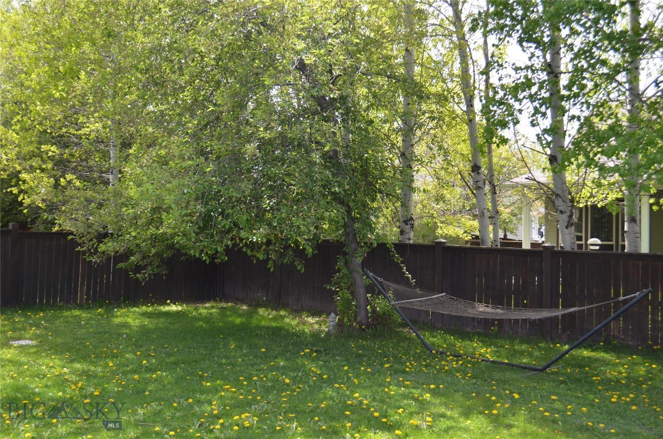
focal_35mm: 36
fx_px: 662
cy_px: 220
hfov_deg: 53.2
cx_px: 332
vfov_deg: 36.7
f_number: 4
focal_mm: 24
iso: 110
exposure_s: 1/200
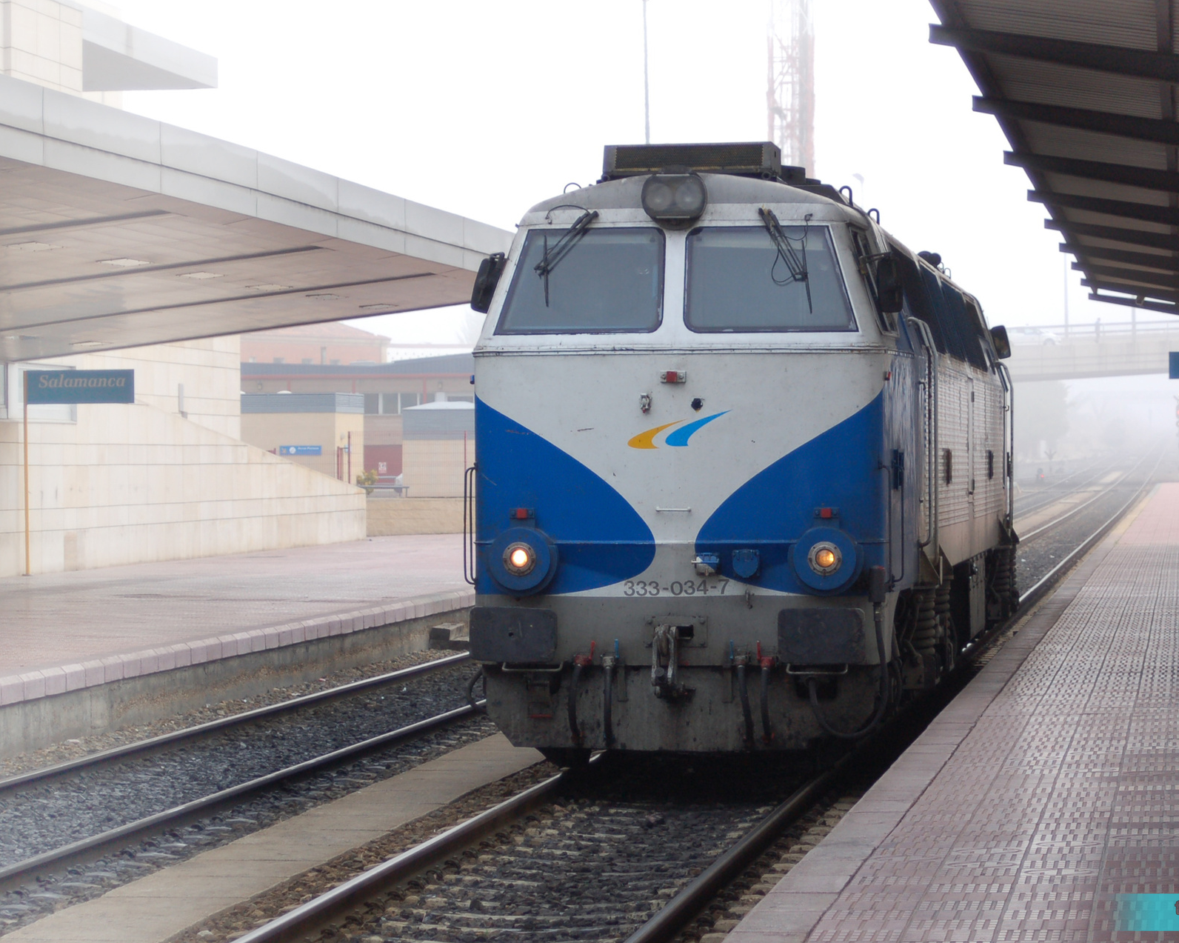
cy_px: 472
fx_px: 3907
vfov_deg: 13.8
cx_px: 677
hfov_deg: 17.2
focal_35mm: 112
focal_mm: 66
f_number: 5.3
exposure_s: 1/250
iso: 400
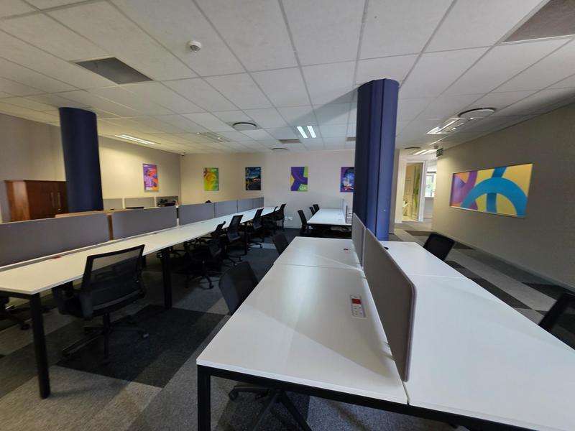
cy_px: 216
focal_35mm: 13
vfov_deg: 89.9
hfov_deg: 106.2
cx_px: 288
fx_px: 216
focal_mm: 2.2
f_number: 1.9
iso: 320
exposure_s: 1/50
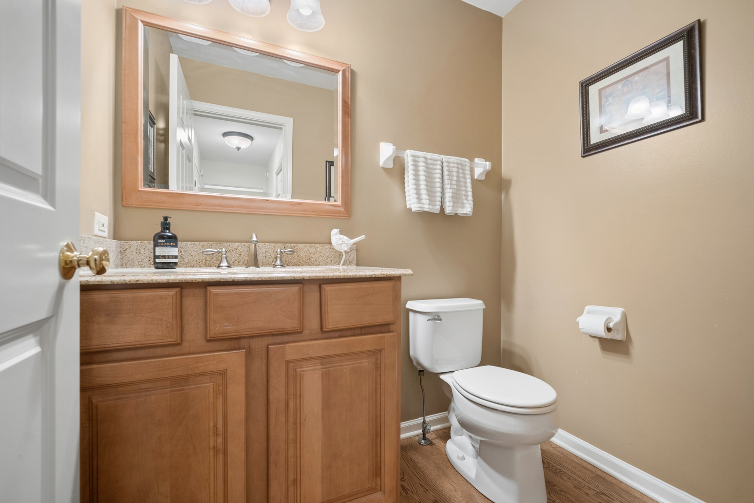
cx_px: 377
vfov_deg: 81.2
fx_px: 293
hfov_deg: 104.3
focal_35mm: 14
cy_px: 252
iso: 640
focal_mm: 14
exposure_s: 1/20
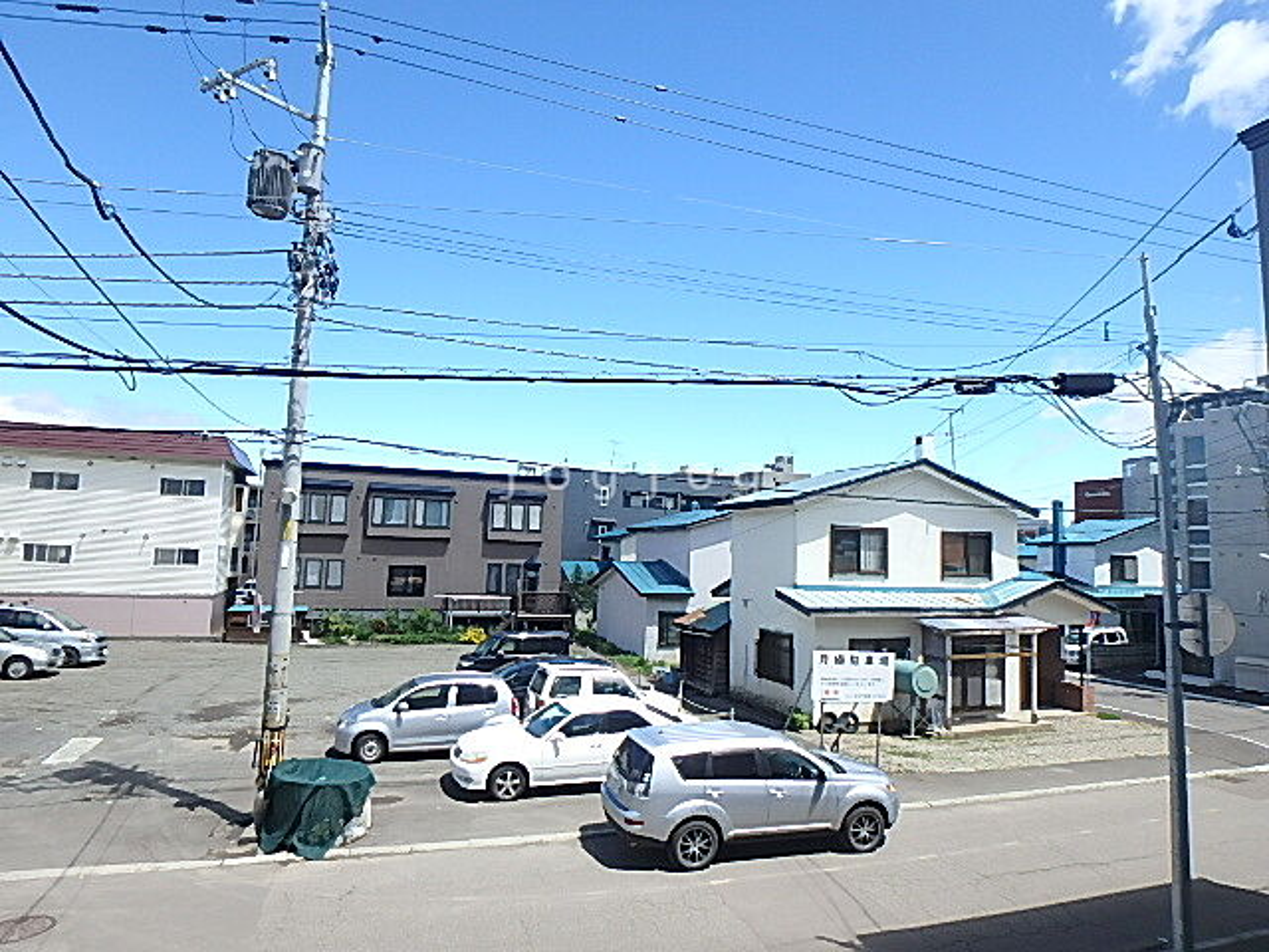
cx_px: 634
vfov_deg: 63.4
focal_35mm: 21
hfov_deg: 79.0
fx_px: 770
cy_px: 476
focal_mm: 3.7
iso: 125
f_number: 3.5
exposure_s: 1/800
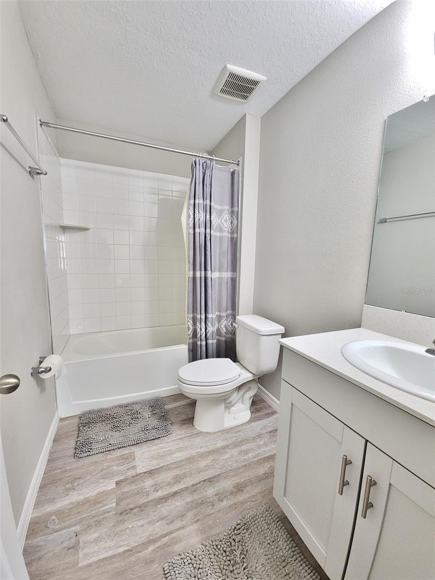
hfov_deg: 89.9
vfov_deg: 106.2
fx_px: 218
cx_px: 218
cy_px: 290
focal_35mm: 13
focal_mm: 2.2
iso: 320
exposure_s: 1/60
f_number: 2.2
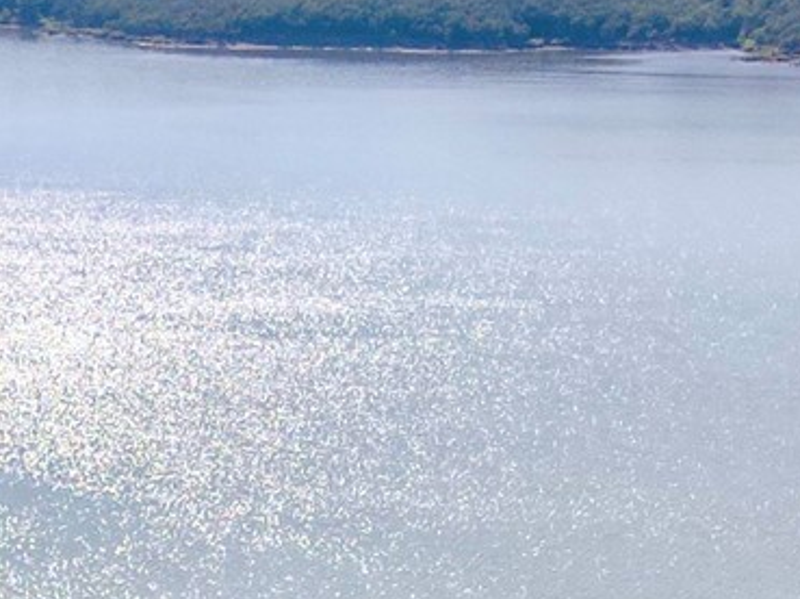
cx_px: -141
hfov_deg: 15.3
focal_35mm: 125
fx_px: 2886
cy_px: 1335
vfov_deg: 10.5
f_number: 2.8
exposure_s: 1/640
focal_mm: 4.5
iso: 100
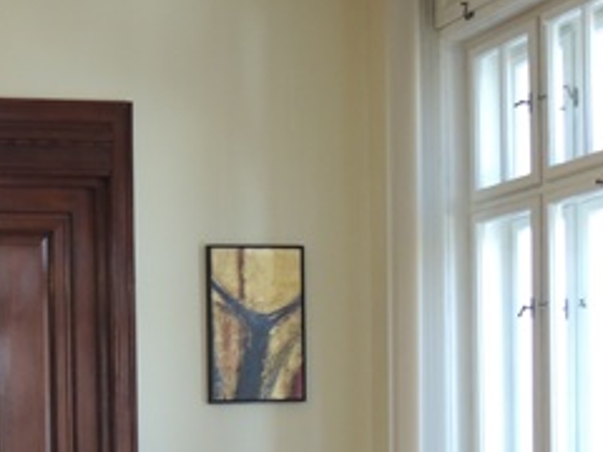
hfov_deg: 20.2
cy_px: 527
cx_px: 45
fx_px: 1655
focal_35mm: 95
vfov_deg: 15.1
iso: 400
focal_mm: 7.1
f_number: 3.3
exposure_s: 1/15
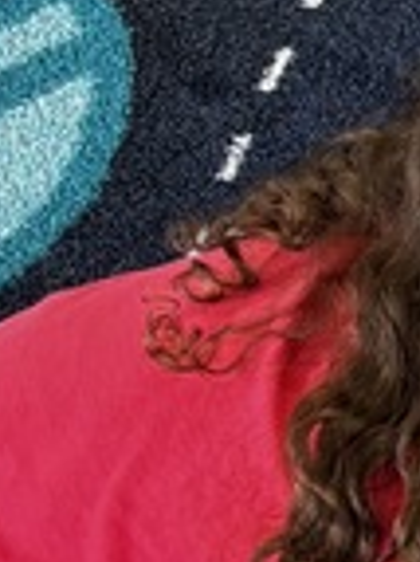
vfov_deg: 10.5
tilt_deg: -53.6
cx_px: 1393
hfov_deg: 6.9
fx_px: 3014
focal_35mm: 186
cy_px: 601
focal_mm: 5.96
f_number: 1.6
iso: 100
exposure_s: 1/60
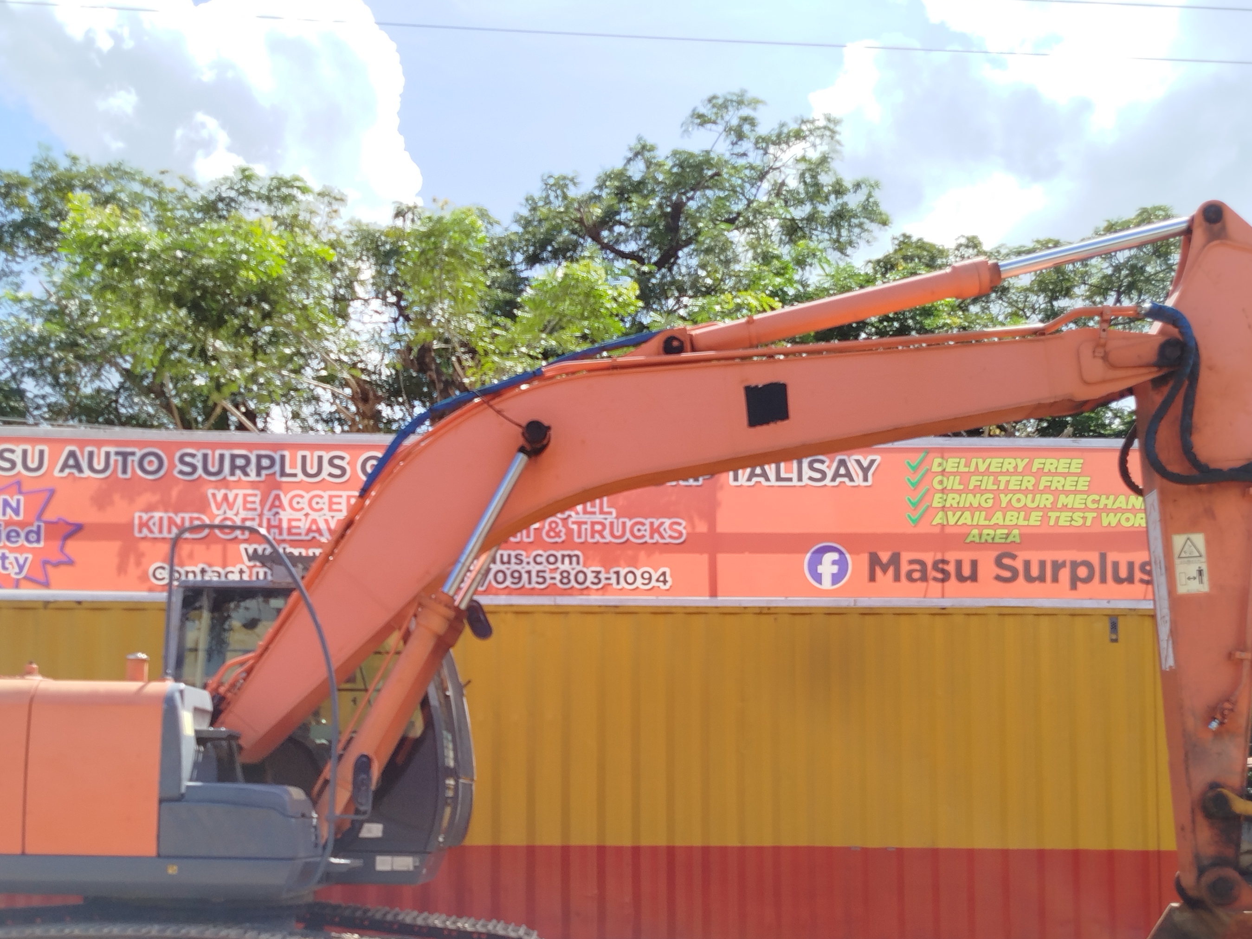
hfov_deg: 43.6
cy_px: 678
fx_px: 1555
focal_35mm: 43
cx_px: 505
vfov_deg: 33.1
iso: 50
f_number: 1.7
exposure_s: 1/703
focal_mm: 5.31
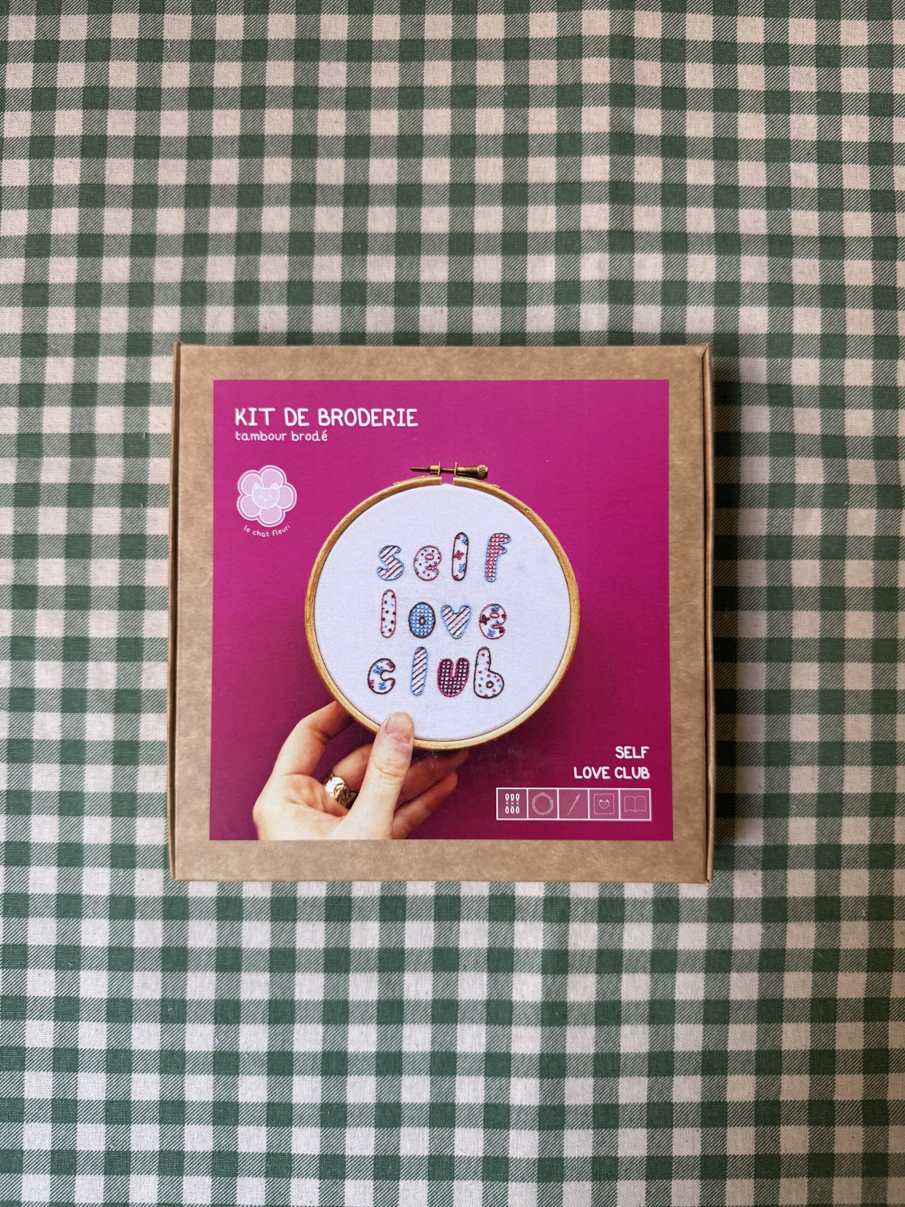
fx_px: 837
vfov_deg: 71.6
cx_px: 452
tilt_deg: -88.1
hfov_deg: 56.8
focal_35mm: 24
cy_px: 604
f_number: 1.78
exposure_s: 1/65
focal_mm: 6.76
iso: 200
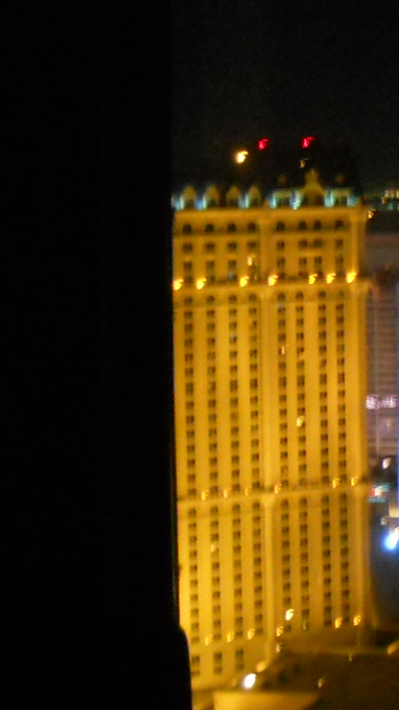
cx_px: 790
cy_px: 338
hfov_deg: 9.1
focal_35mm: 126
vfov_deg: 17.0
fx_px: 2372
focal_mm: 6.72
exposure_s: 1/2
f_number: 3.1
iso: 400
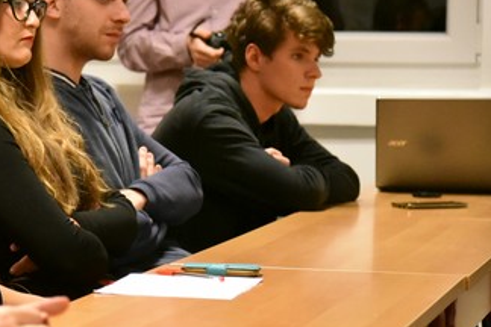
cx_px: -121
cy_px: 202
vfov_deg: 7.2
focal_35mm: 190
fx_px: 2591
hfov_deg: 10.6
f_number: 4
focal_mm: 75
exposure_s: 1/320
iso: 10000
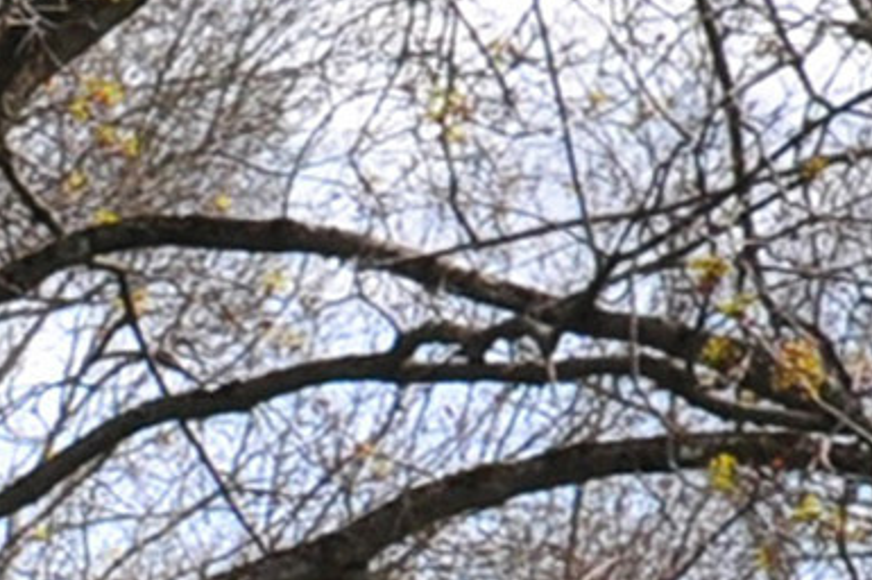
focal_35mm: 226
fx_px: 5469
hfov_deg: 7.5
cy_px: 1515
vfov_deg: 5.8
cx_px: -2156
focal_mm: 20
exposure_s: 1/500
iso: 400
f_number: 9
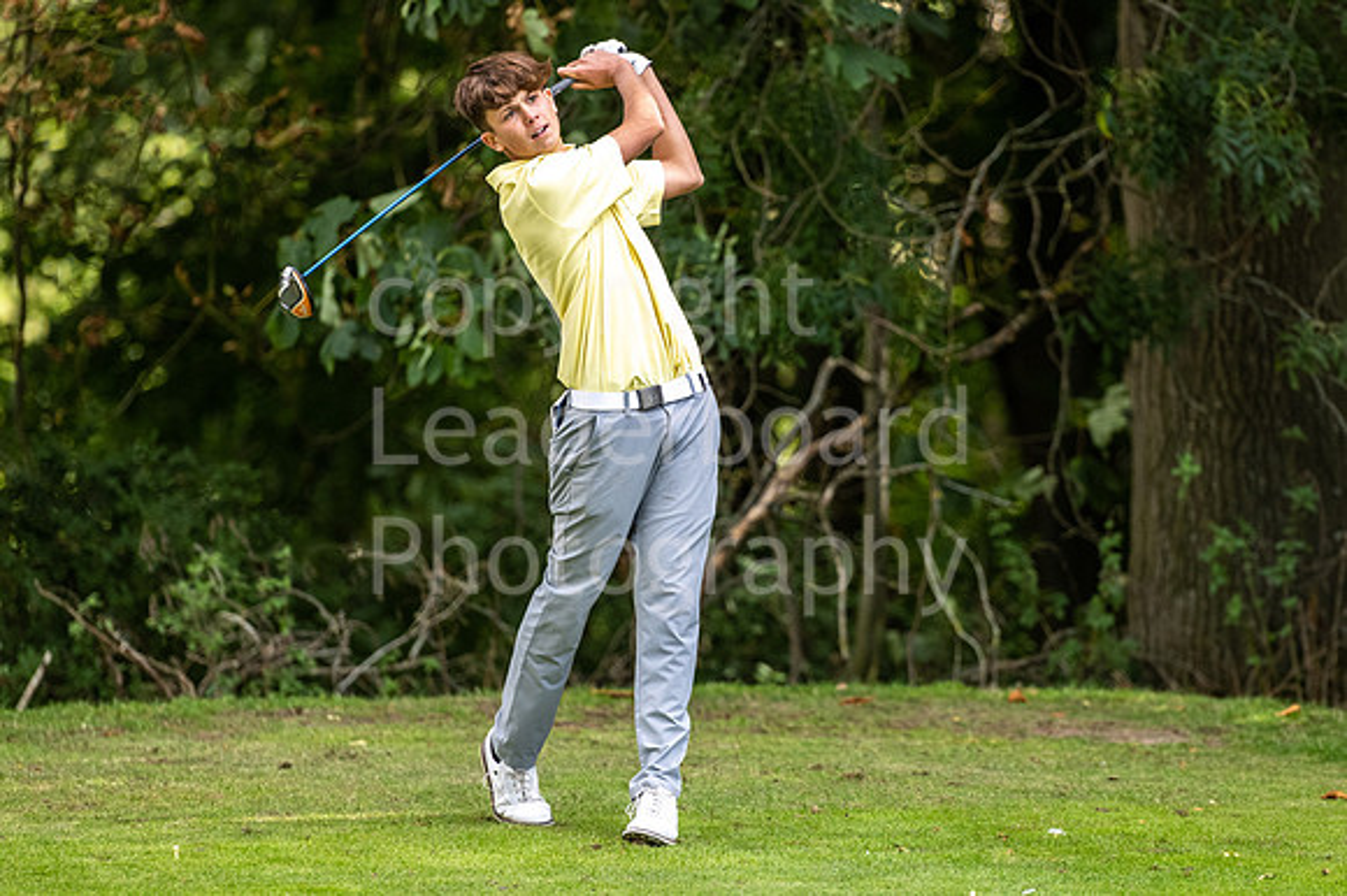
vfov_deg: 4.6
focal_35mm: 300
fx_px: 11218
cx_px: 674
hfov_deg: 6.9
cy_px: 448
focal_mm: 200
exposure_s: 1/1000
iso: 400
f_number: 2.8
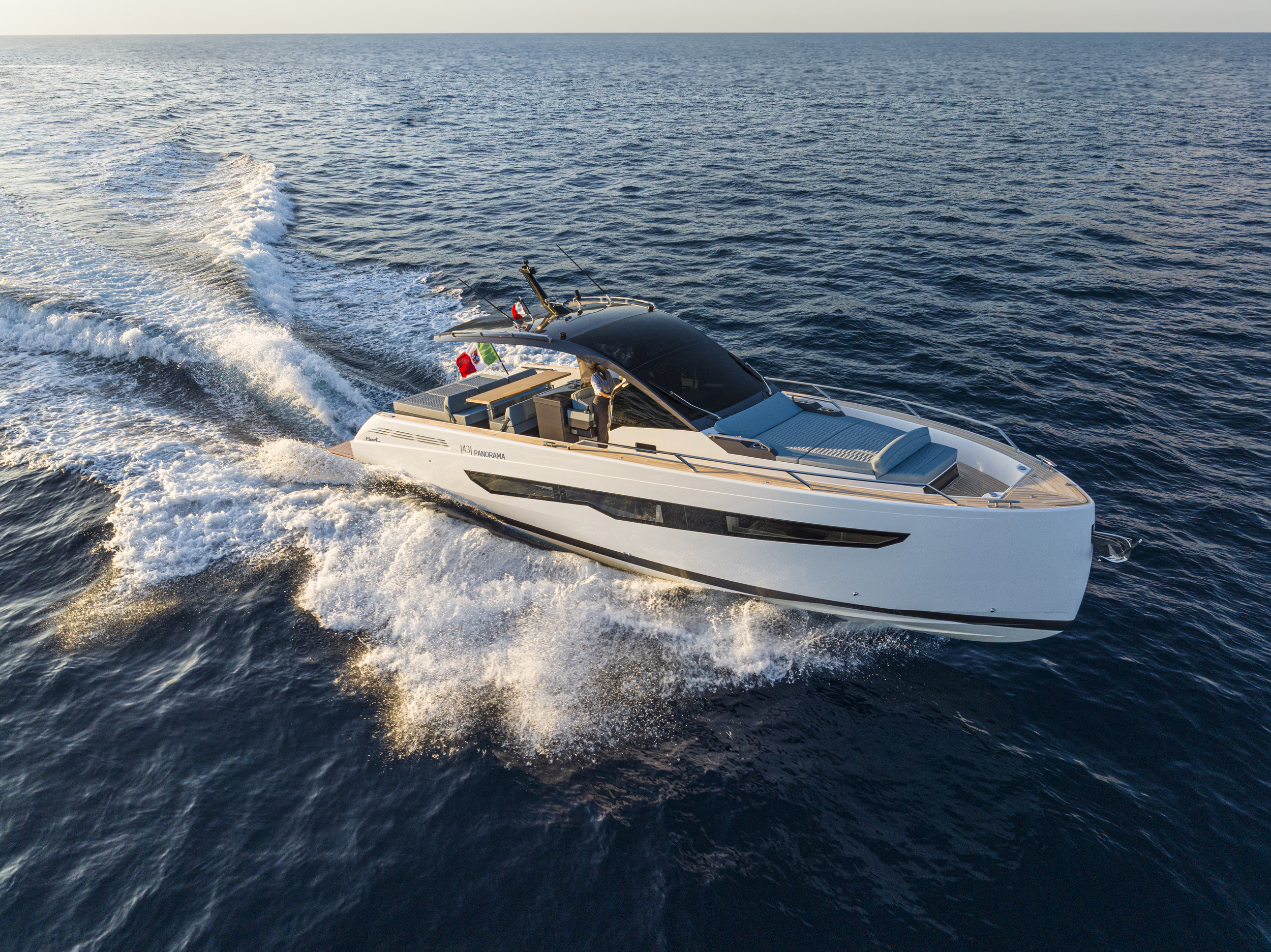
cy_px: 476
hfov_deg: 71.6
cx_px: 636
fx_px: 881
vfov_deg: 56.8
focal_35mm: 24
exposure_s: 1/400
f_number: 5.6
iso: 200
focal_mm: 12.29
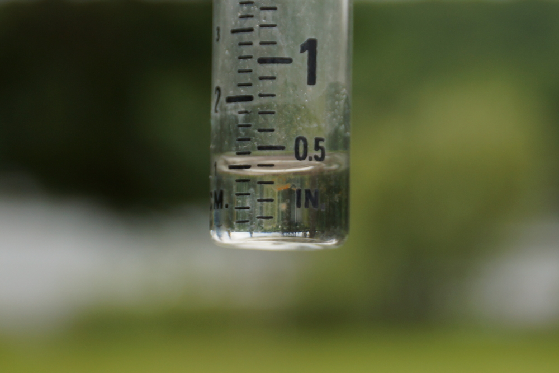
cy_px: 186
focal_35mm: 82
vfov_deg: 16.5
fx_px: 1281
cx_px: 280
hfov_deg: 24.6
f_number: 5
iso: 100
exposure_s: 1/100
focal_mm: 55
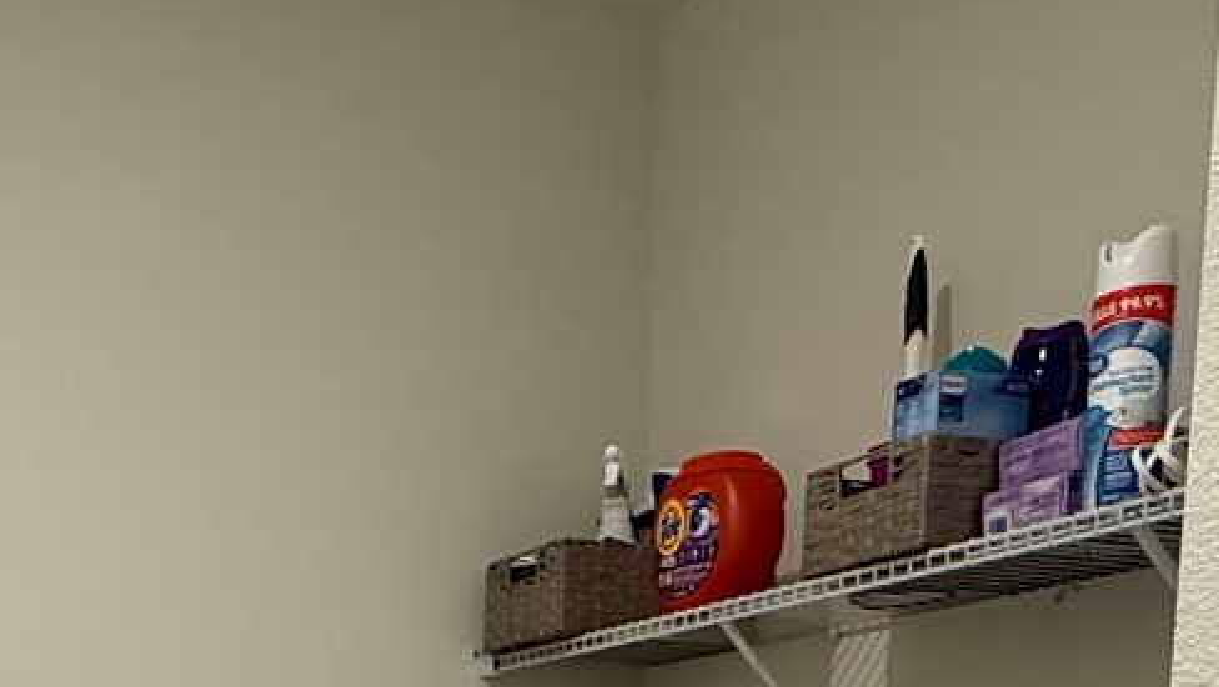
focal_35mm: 50
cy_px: 1129
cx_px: 220
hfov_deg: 39.5
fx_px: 1617
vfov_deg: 19.6
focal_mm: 2.22
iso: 200
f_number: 2.2
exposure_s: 1/60
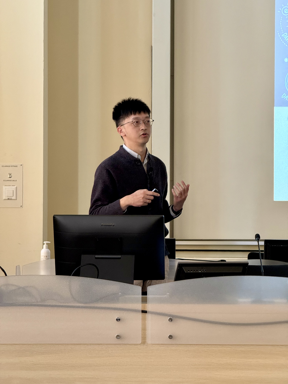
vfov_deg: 16.4
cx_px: 144
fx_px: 1331
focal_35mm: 120
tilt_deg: +1.7
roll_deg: -1.1
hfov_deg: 12.3
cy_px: 192
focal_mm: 15.66
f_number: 2.8
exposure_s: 1/60
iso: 320
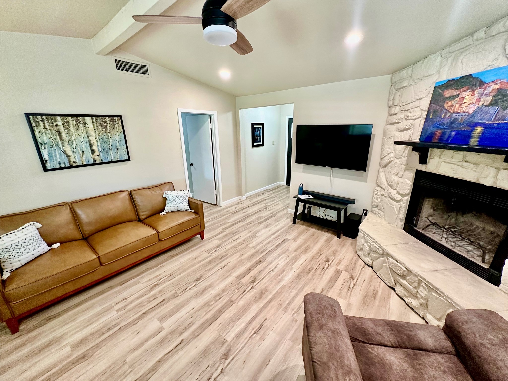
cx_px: 254
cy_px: 190
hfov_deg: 102.1
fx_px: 205
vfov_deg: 85.7
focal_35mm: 14
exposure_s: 1/60
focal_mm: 2.22
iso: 200
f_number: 2.2
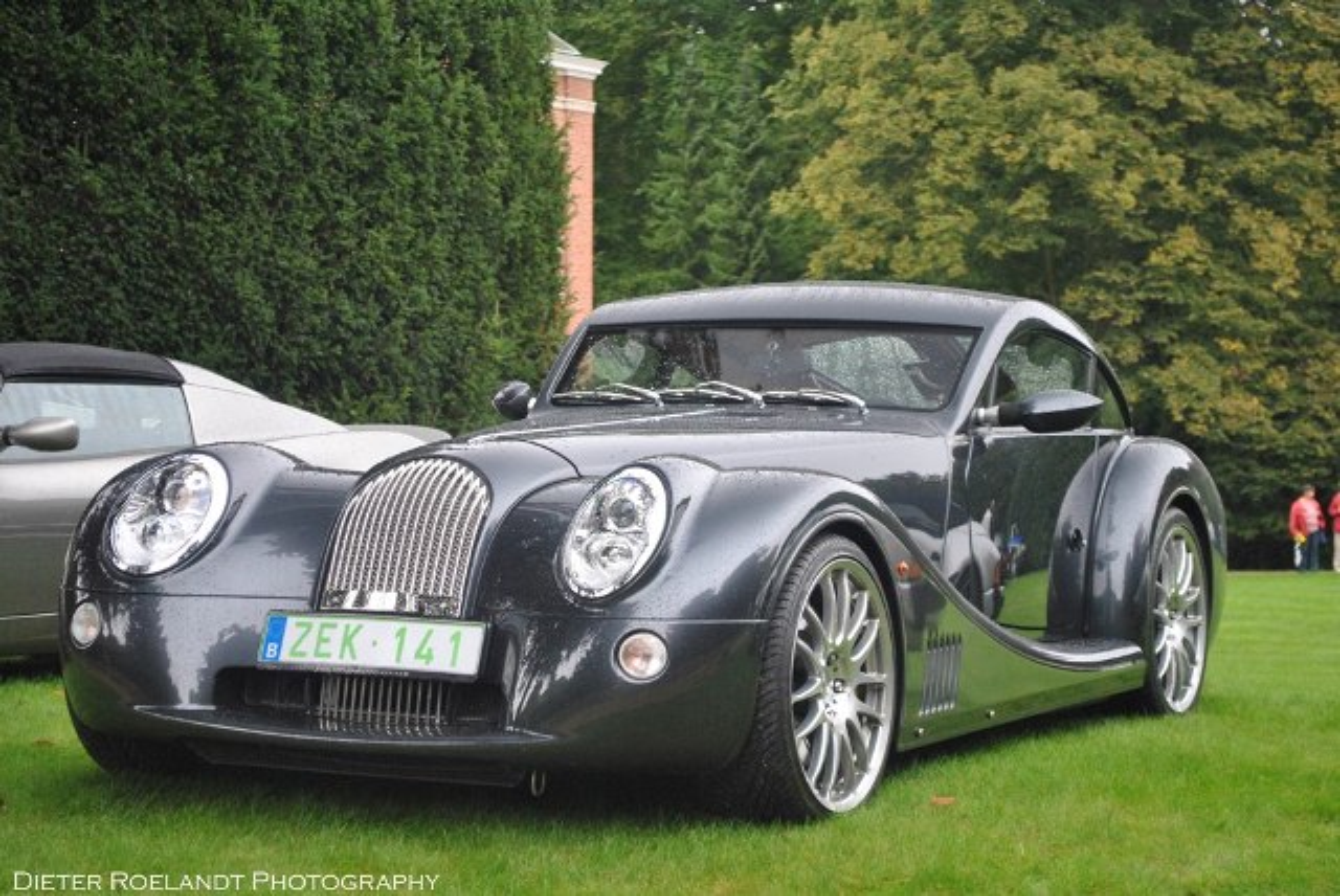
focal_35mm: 82
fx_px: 3074
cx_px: 670
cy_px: 448
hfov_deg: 24.6
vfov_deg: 16.6
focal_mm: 55
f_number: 5.6
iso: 560
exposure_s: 1/30
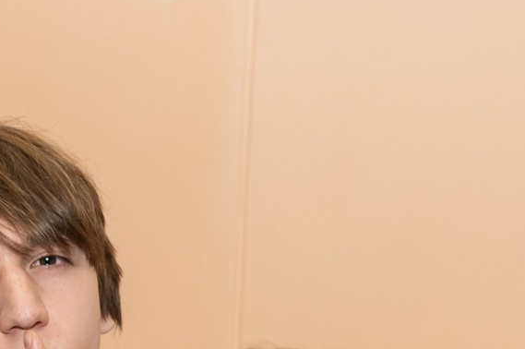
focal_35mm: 122
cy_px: 553
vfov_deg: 10.7
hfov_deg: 16.5
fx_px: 1777
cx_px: 13
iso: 500
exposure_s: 1/200
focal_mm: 24
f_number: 2.8
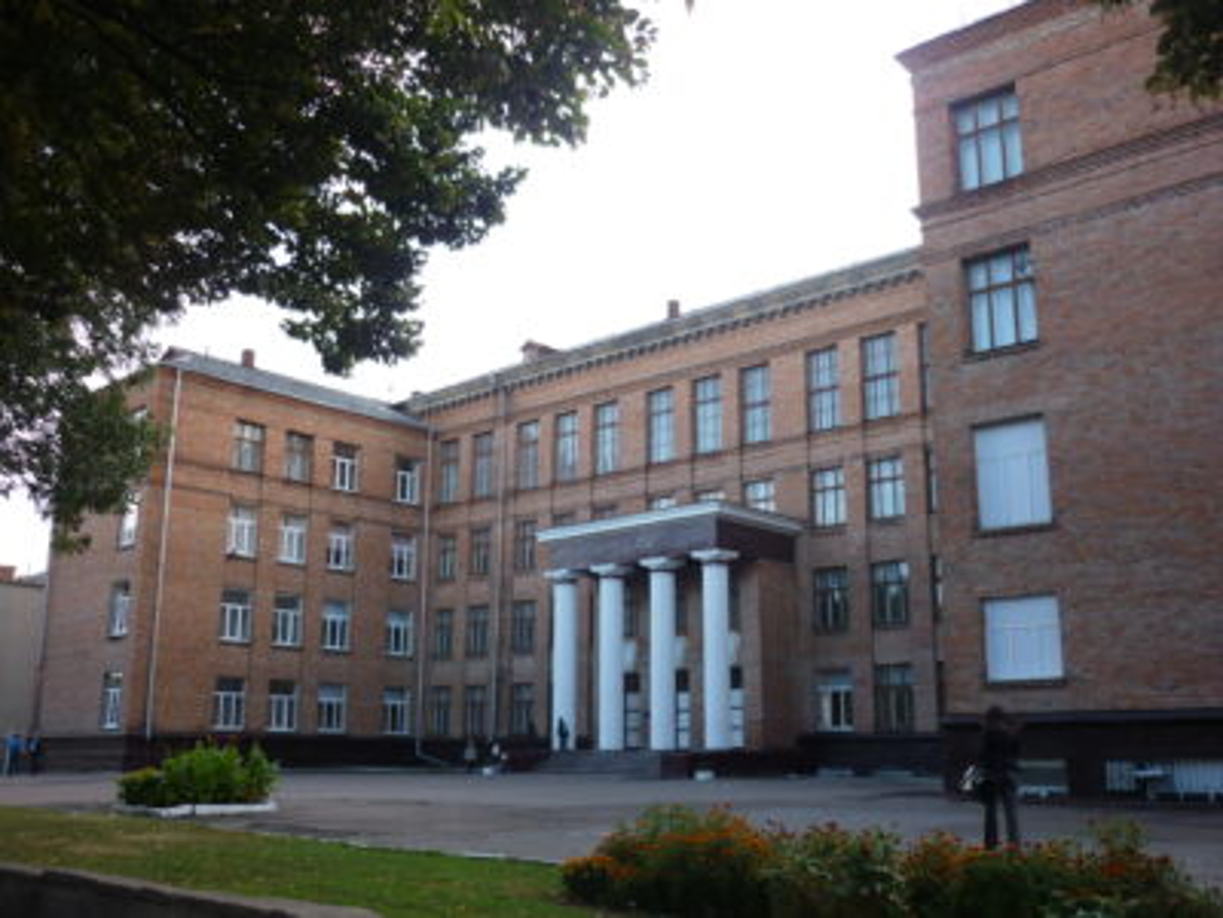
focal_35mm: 33
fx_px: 1166
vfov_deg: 42.9
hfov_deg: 55.4
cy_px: 459
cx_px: 612
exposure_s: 1/160
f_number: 2.8
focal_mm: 5.5
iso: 80
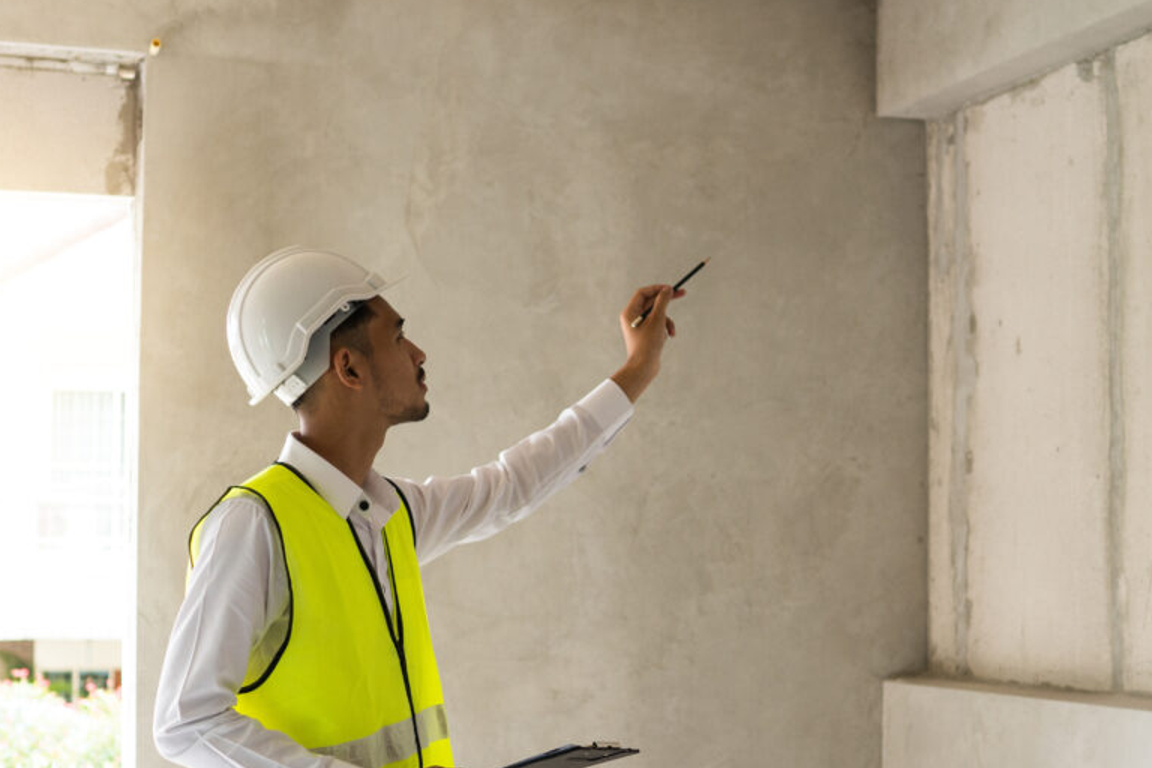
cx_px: 687
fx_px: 1920
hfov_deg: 33.3
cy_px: 479
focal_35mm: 60
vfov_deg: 22.6
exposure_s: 1/160
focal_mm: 30
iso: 160
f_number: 2.8
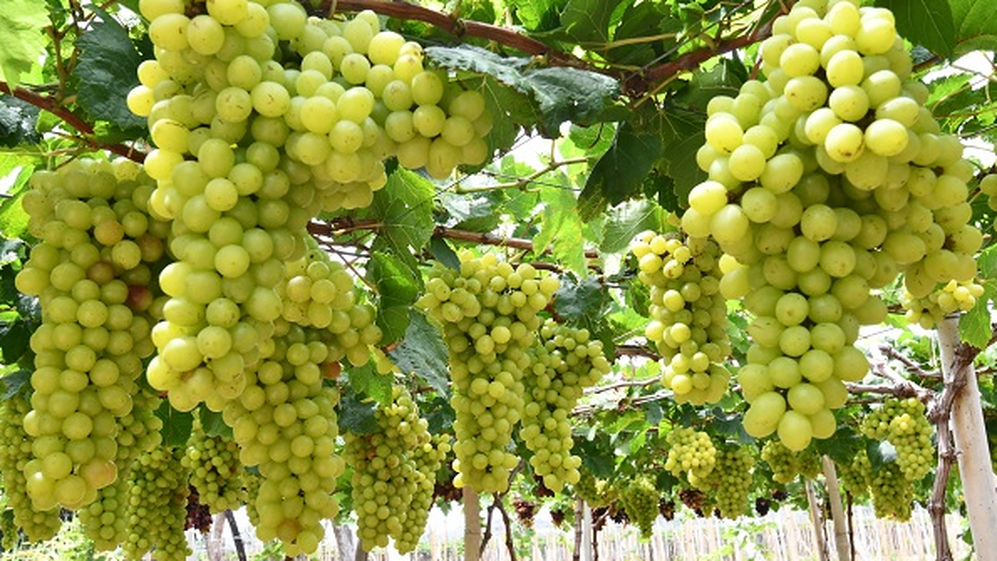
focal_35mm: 38
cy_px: 288
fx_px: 1005
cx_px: 501
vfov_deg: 31.2
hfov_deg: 52.8
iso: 1600
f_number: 14
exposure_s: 1/200
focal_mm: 24
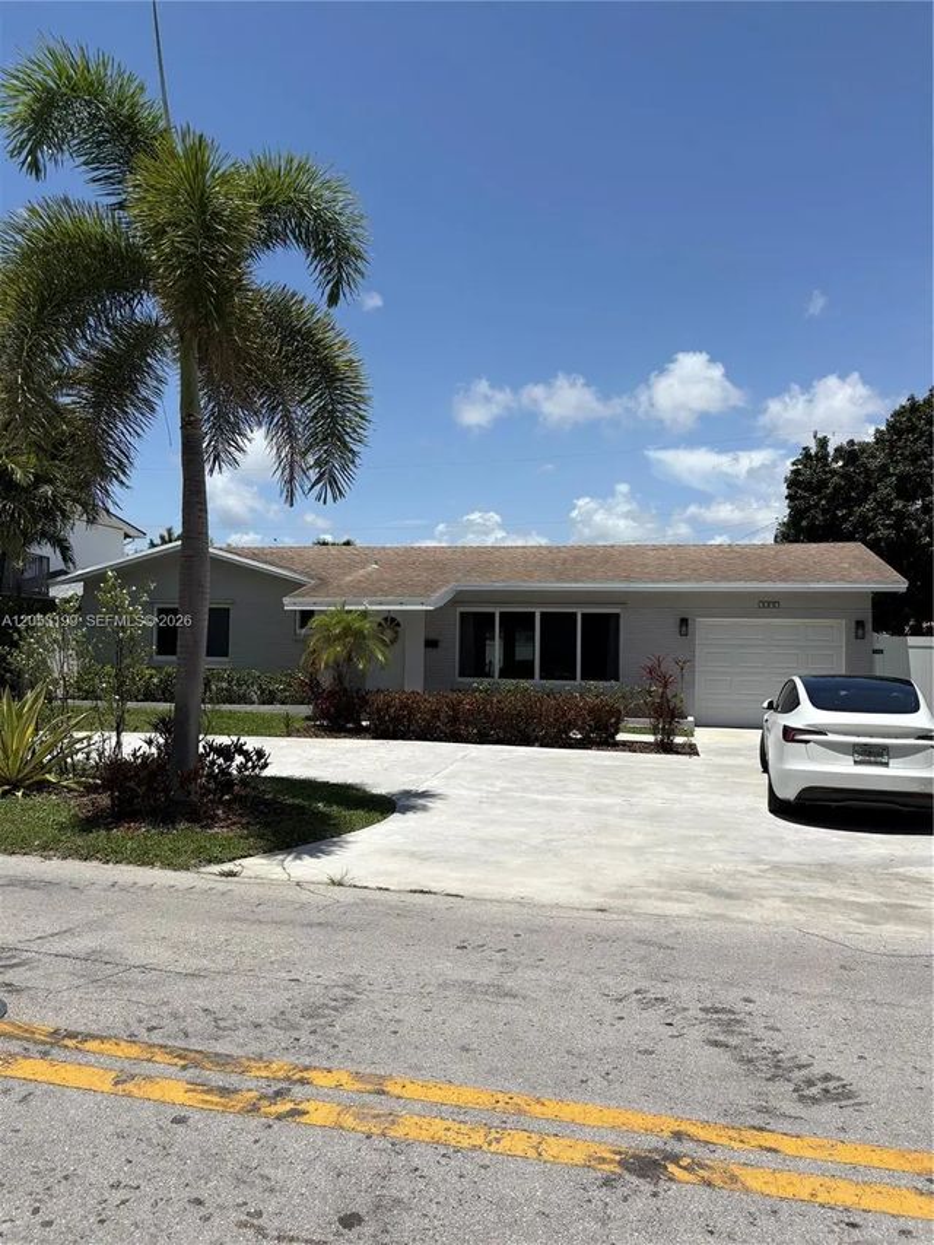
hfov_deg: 53.1
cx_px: 467
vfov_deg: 67.3
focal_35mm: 26
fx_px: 935
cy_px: 622
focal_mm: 5.96
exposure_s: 1/6993
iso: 50
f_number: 1.6
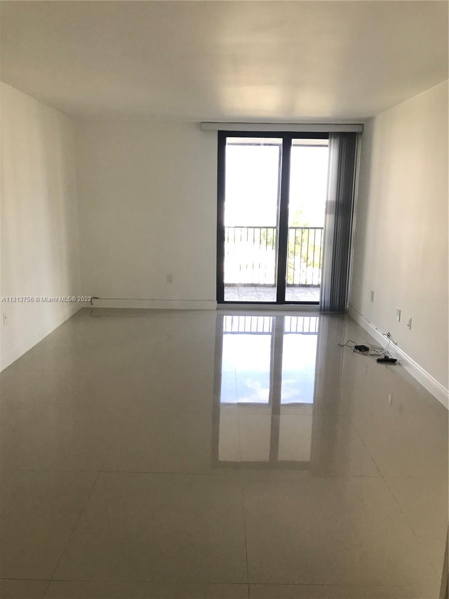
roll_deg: -0.4
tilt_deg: -10.3
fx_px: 484
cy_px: 300
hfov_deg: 49.7
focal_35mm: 28
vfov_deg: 63.4
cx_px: 224
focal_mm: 3.99
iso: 20
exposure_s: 1/40
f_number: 1.8
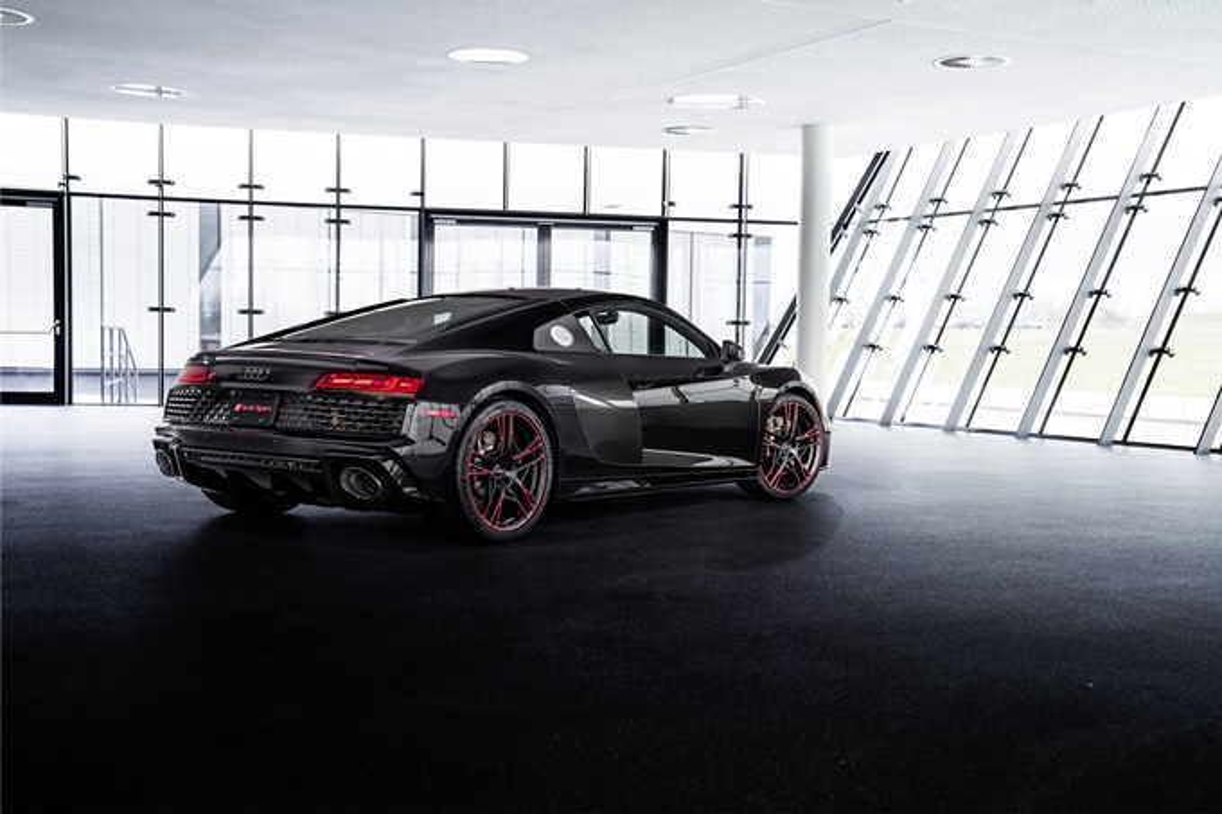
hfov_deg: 45.4
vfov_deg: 31.2
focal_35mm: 43
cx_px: 611
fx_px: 1459
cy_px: 407
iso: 200
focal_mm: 43
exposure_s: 1/80
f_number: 6.3
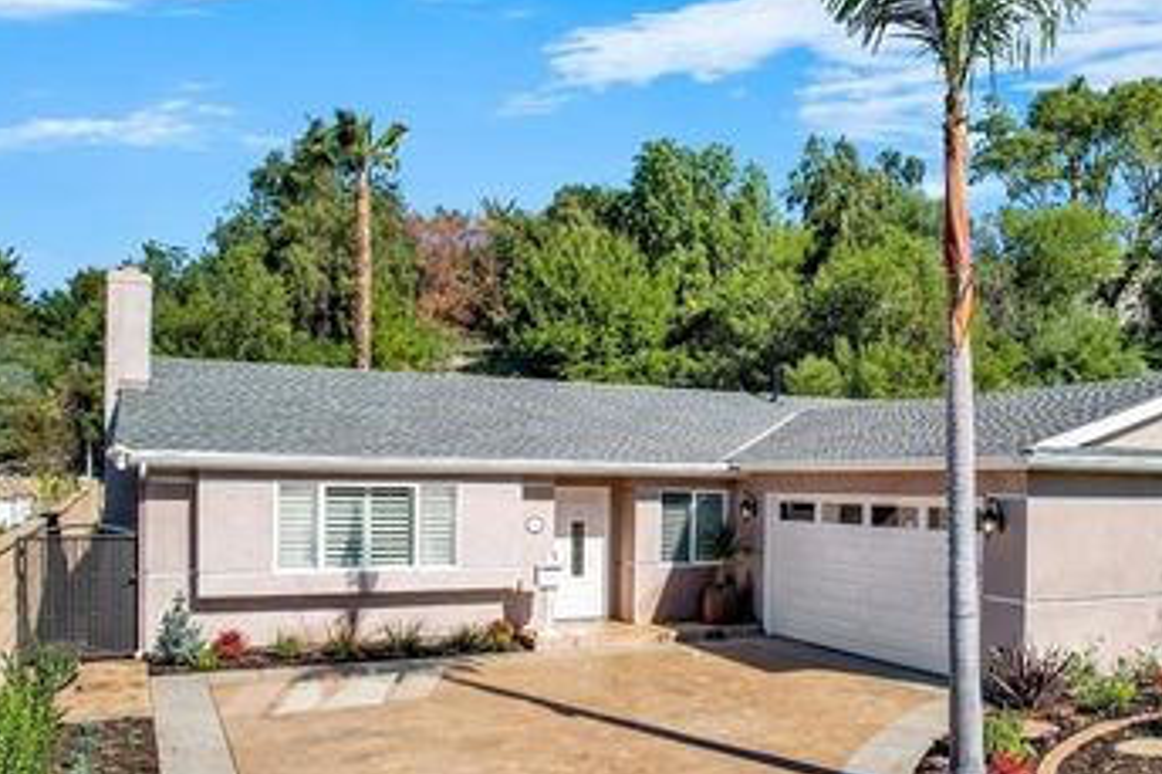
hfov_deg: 58.1
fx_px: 1032
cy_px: 502
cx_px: 719
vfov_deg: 40.7
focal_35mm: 32
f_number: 2.8
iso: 100
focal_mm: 8.38
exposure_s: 1/250
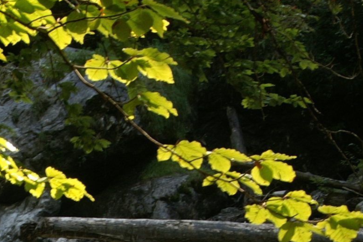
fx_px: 1168
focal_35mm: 116
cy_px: 350
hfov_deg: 17.3
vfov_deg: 11.4
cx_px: 11
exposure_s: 1/4
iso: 100
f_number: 19
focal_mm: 20
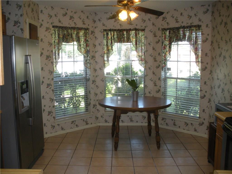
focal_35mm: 36
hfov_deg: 51.4
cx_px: 116
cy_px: 87
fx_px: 241
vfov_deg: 39.7
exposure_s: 1/58.6
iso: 160
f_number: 3.5
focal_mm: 6.3
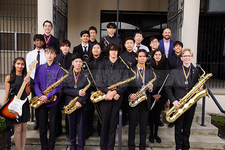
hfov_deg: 54.4
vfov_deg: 37.9
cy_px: 75
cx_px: 112
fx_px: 219
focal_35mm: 35
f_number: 6.3
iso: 100
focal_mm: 35
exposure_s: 1/200
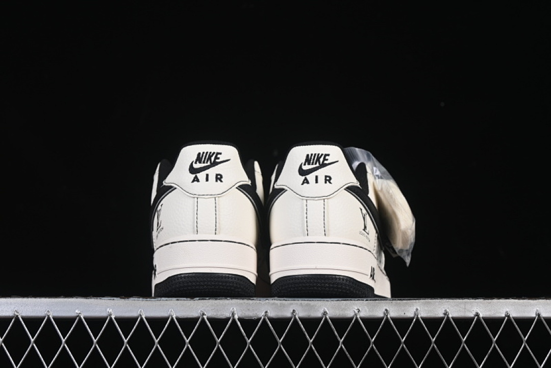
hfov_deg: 27.0
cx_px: 276
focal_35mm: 75
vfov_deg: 18.2
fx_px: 1148
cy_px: 184
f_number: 8
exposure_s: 1/80
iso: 160
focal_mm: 50
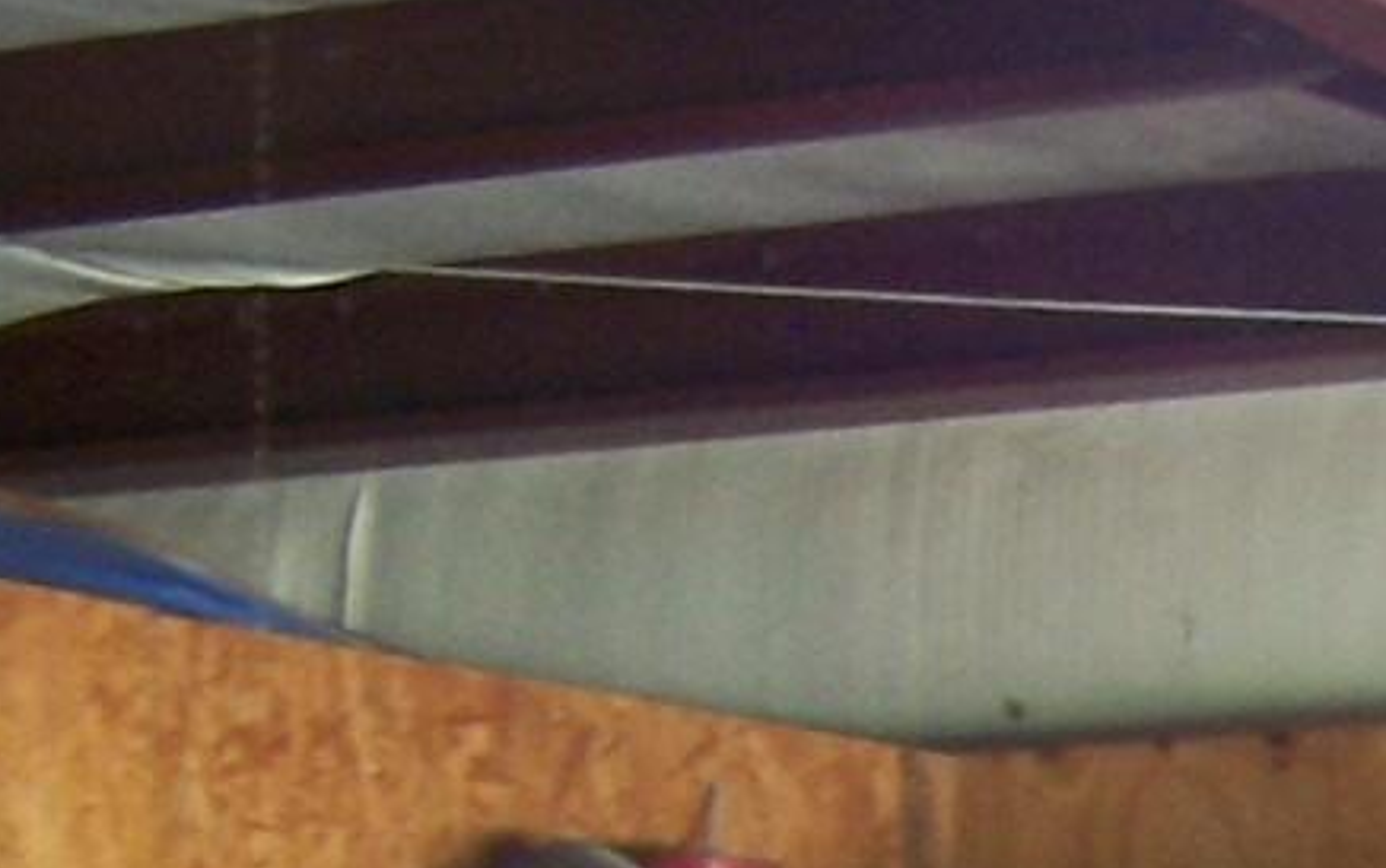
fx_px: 7143
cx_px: 2467
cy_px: 2257
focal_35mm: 189
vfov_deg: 6.5
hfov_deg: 10.4
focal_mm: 6.3
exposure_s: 1/8
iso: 140
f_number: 2.8
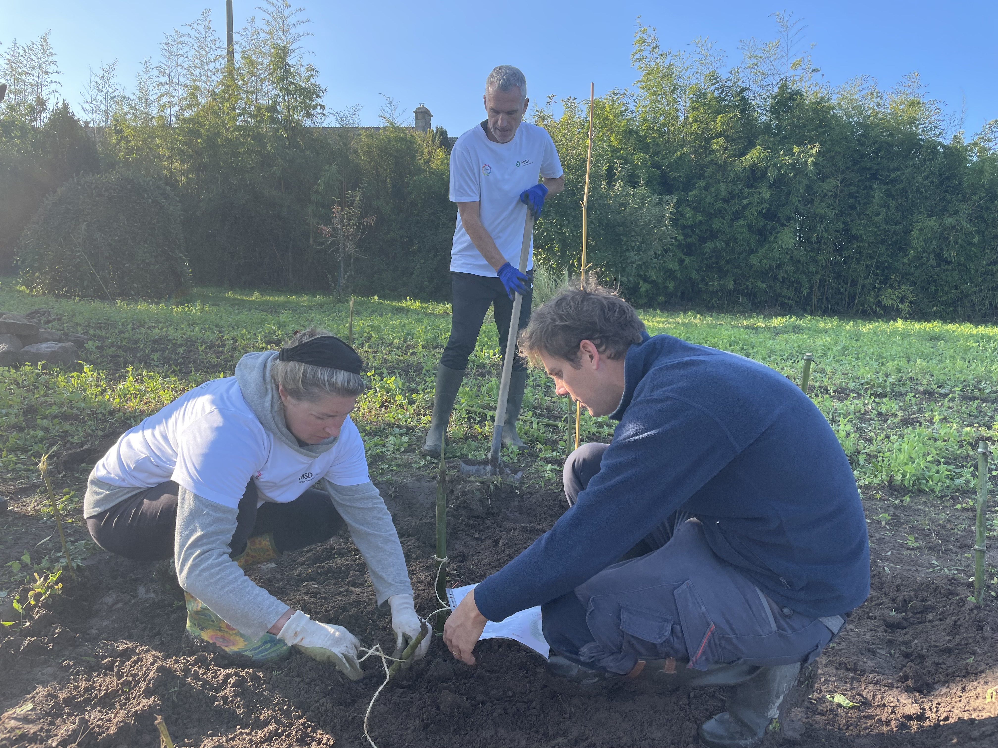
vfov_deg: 53.1
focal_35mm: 26
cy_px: 374
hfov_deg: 67.3
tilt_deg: -6.8
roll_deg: -2.3
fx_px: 750
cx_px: 499
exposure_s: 1/729
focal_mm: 4.2
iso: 32
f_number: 1.6
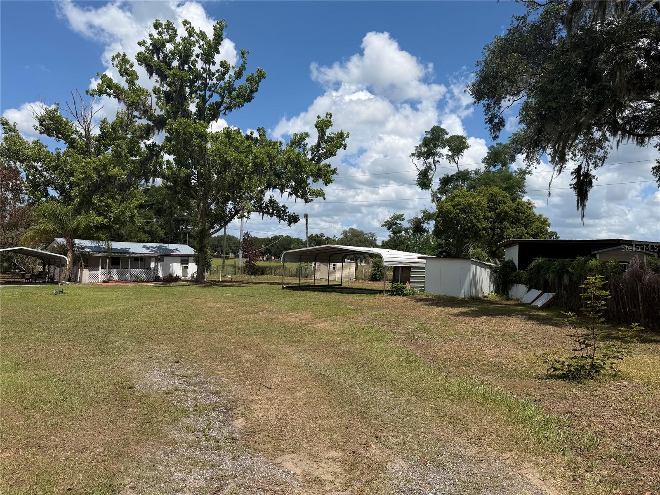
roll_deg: -1.7
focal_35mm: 24
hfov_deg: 71.6
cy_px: 248
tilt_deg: +0.6
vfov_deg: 56.8
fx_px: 458
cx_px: 330
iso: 80
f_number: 1.78
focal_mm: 6.76
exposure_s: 1/6173
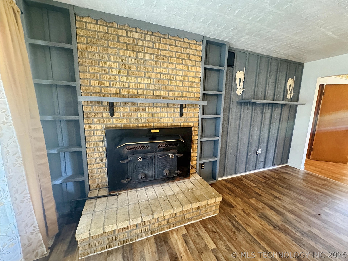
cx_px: 174
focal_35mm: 14
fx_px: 141
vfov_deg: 85.7
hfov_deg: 102.1
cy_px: 130
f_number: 2.2
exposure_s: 1/60
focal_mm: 2.2
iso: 1000
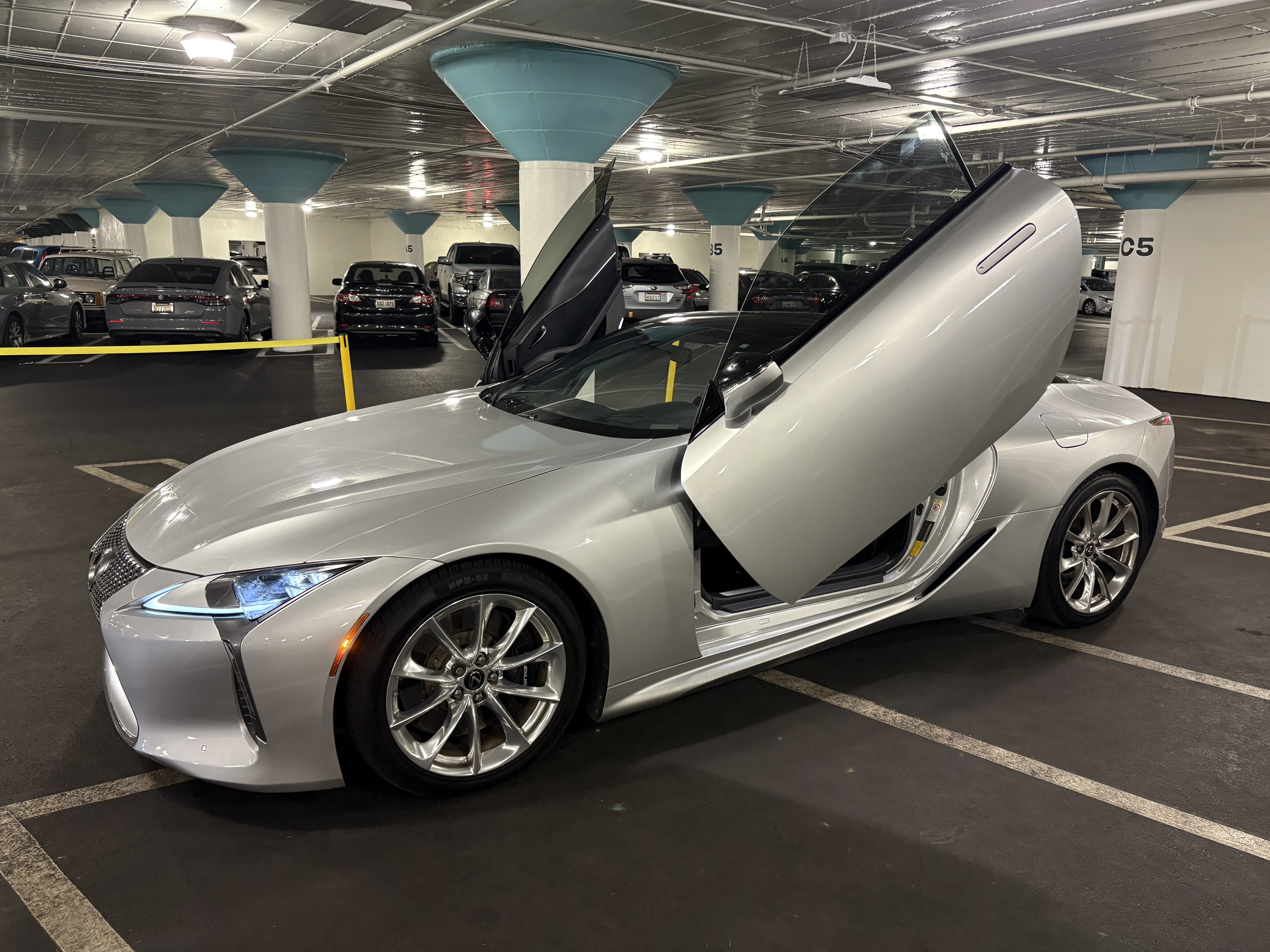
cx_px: 635
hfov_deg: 67.3
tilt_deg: -11.9
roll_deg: -0.6
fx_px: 954
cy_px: 476
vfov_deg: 53.1
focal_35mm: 26
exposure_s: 1/60
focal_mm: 5.96
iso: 250
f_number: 1.6
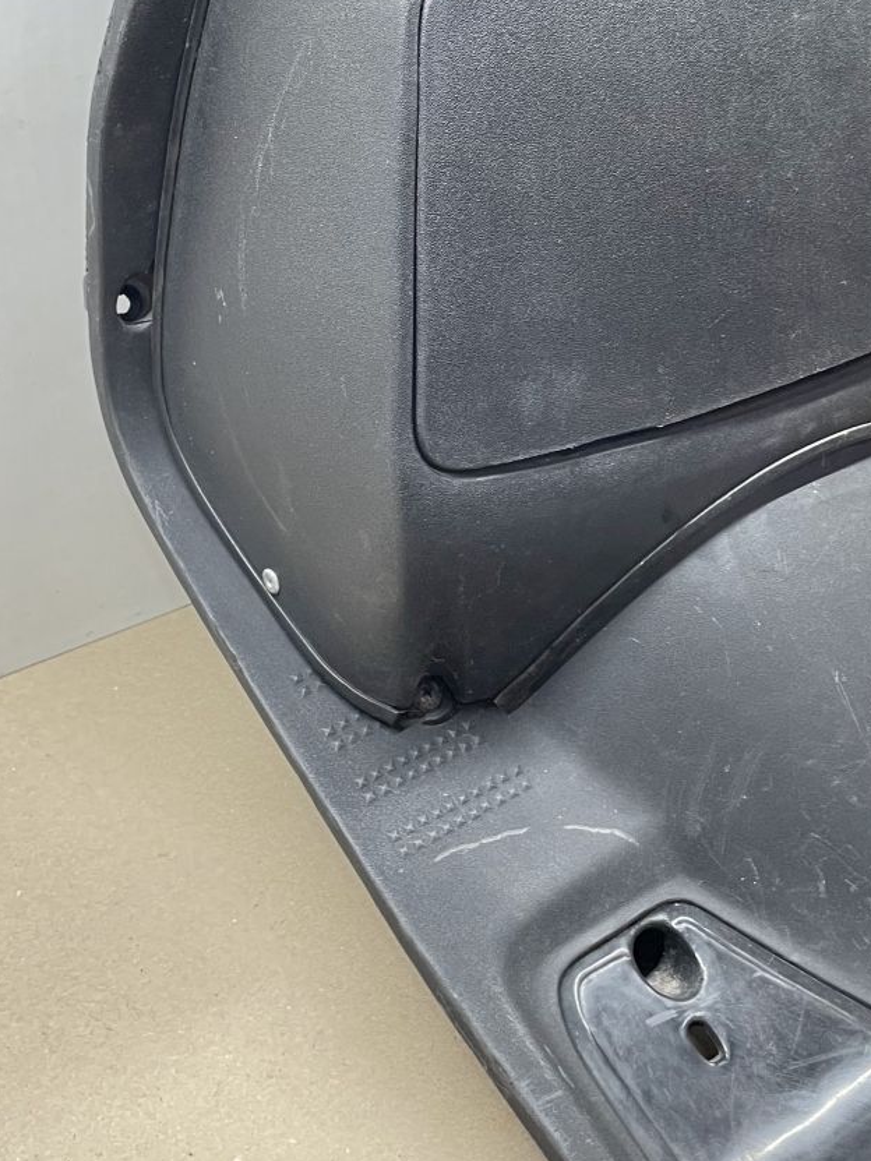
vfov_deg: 37.9
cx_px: 430
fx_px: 1677
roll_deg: -0.7
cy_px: 407
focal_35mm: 50
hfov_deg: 29.1
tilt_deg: -33.5
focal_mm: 4.2
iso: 100
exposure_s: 1/50
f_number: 1.6
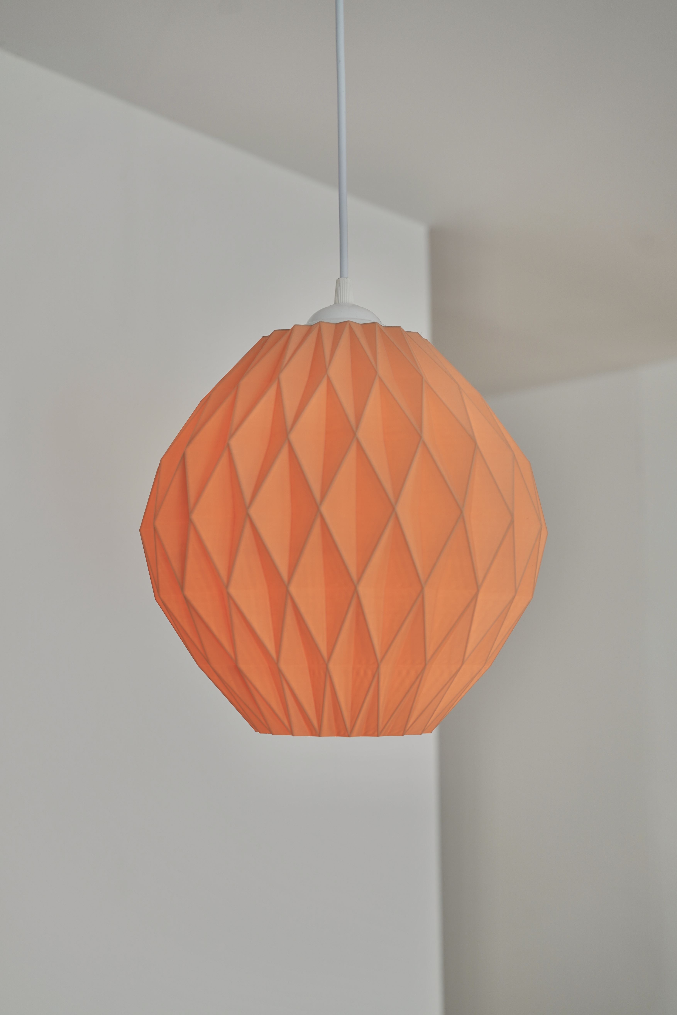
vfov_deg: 54.4
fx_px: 987
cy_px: 508
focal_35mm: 35
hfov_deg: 37.9
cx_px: 338
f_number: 4
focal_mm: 35
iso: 100
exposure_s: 1/40
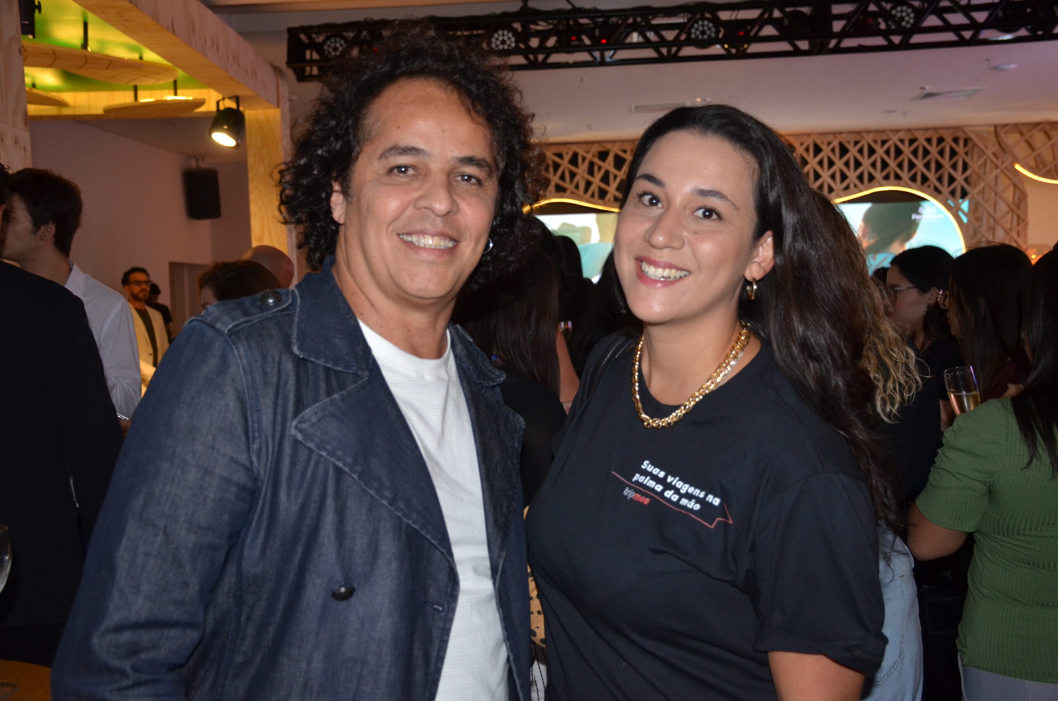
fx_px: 1056
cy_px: 350
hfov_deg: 53.2
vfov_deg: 36.7
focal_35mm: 36
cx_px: 529
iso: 800
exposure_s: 1/60
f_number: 3.8
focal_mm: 24
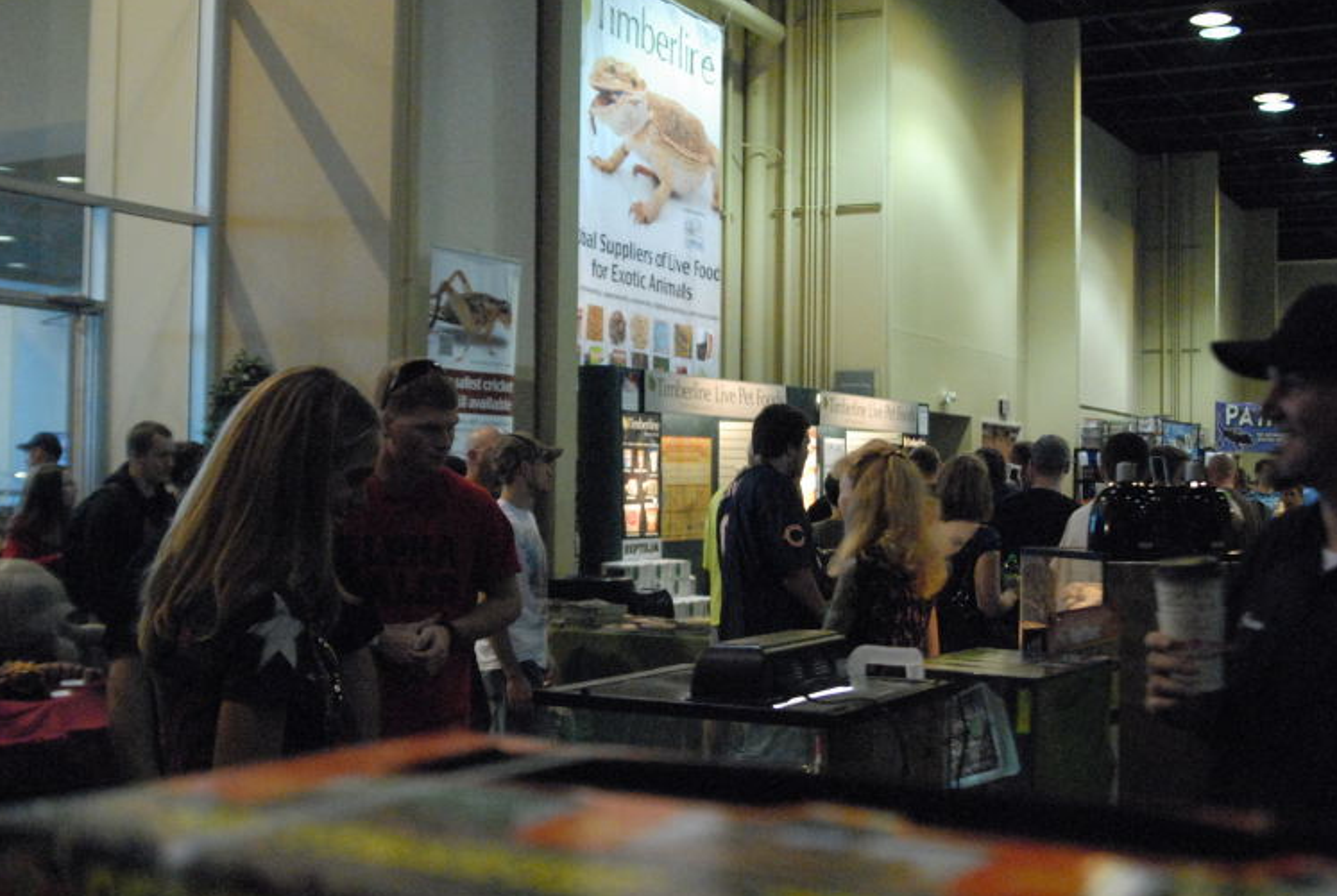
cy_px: 443
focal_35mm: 45
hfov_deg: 43.5
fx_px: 1674
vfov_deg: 30.0
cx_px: 659
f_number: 3.2
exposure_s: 1/500
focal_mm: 28
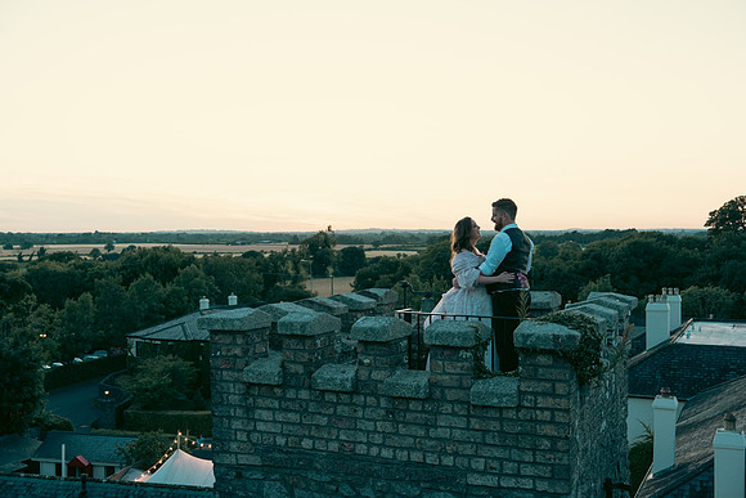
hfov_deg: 47.4
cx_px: 373
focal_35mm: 41
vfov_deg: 32.6
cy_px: 249
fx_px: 850
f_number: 4.5
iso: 500
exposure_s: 1/160
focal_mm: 41
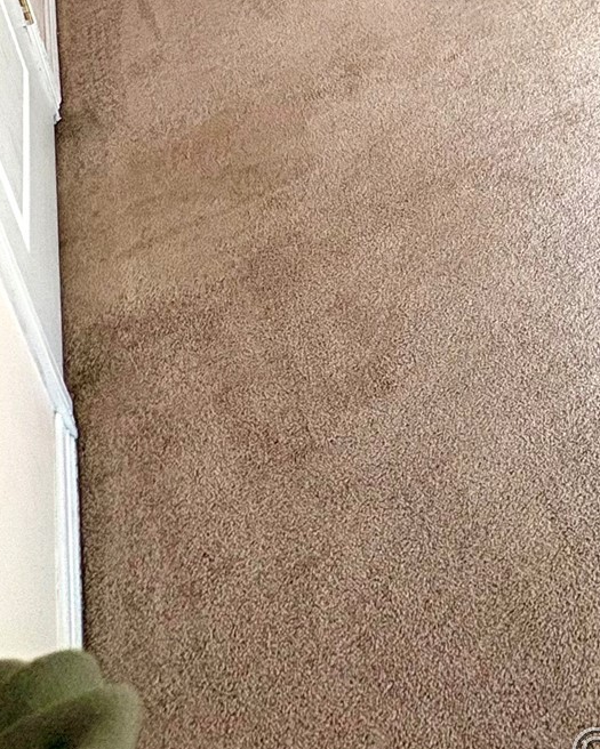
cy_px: -295
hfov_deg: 31.1
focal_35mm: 40
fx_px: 888
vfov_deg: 31.3
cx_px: 731
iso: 64
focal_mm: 2.22
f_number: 2.2
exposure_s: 1/211
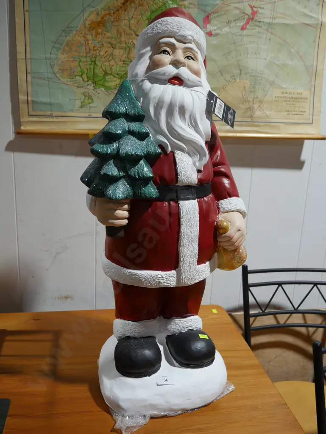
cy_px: 217
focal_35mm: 32
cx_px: 163
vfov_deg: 56.8
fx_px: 401
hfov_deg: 44.2
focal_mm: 16
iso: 200
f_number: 4
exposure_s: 1/60
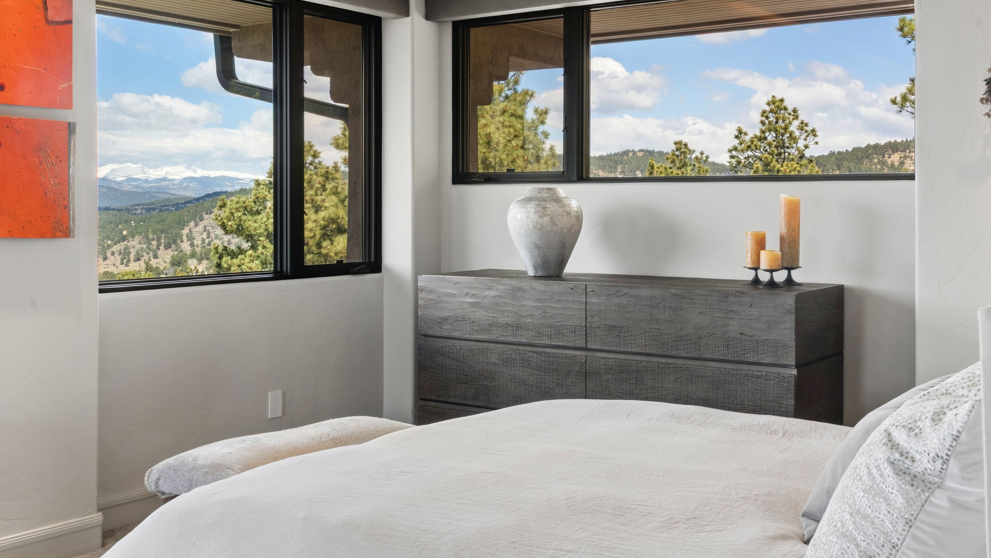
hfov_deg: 49.4
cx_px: 523
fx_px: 1077
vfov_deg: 28.9
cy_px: 223
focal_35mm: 41
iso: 400
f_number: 16
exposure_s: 1/80
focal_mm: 32
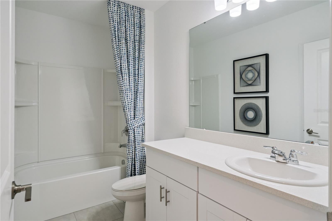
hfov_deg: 84.0
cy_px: 110
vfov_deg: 61.9
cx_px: 166
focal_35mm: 20
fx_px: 184
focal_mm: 20
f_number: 9
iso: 400
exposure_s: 1/80
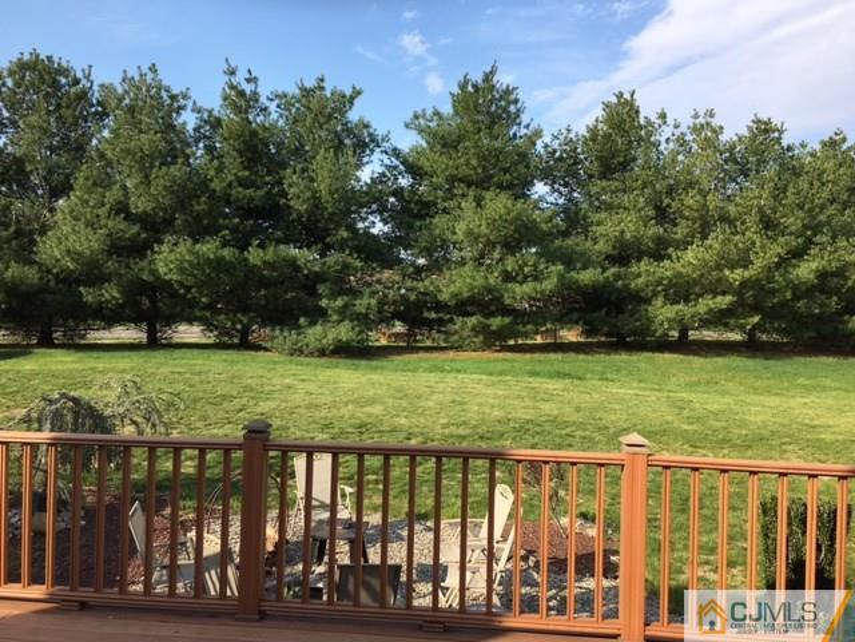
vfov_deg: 48.2
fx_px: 716
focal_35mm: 29
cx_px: 428
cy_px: 321
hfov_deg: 61.7
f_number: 2.2
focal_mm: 4.15
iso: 25
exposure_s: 1/905
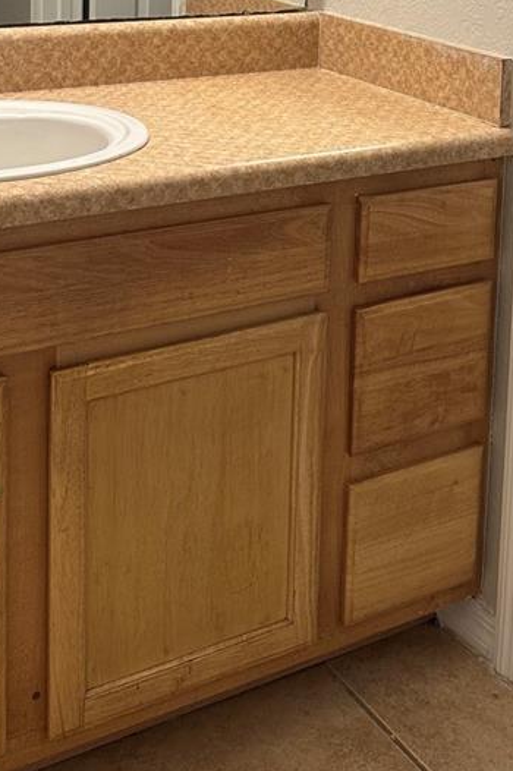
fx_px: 1220
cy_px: 12
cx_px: 311
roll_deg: -1.9
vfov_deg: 32.4
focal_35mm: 57
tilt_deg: -7.8
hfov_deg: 23.7
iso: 160
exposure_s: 1/60
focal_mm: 6.86
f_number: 1.78
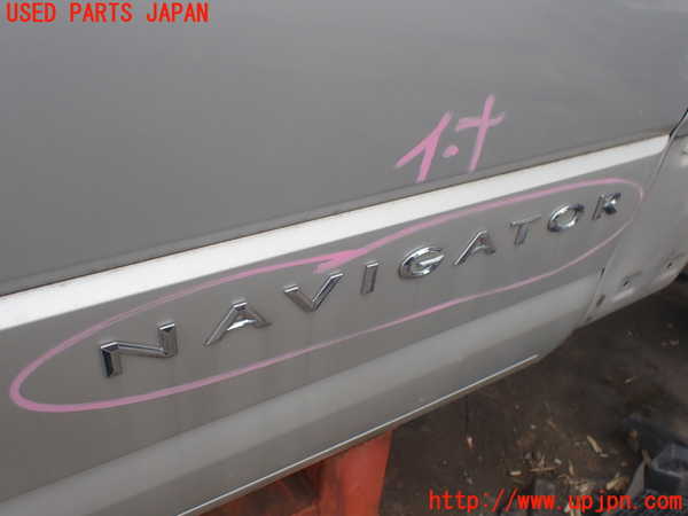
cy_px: 258
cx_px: 344
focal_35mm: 30
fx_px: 596
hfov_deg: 60.0
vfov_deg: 46.8
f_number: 3.2
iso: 100
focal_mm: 5.4
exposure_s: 1/125
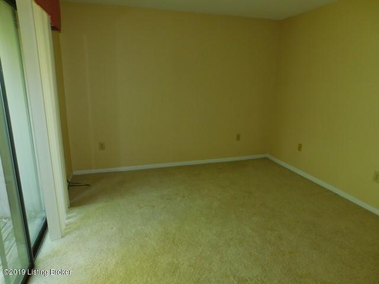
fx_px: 252
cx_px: 190
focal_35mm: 23
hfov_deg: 73.9
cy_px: 142
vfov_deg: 58.9
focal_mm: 4
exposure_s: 1/30
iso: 200
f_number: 3
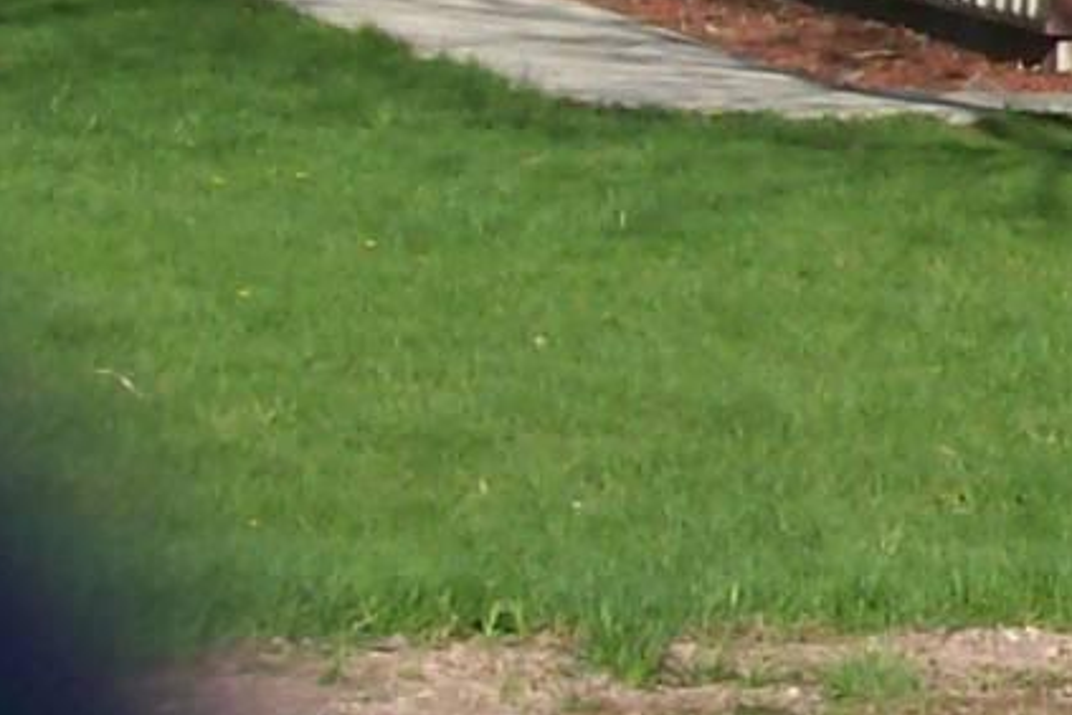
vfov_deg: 4.3
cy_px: -216
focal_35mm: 317
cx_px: 2547
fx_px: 9439
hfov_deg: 6.2
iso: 80
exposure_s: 1/368
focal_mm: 9.4
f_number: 6
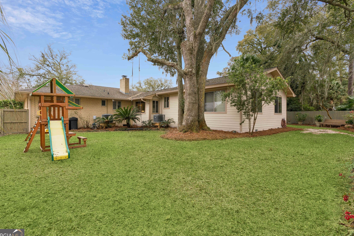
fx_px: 177
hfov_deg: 90.0
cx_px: 174
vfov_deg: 67.4
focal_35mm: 18
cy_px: 116
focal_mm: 17
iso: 250
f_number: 8
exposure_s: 1/100
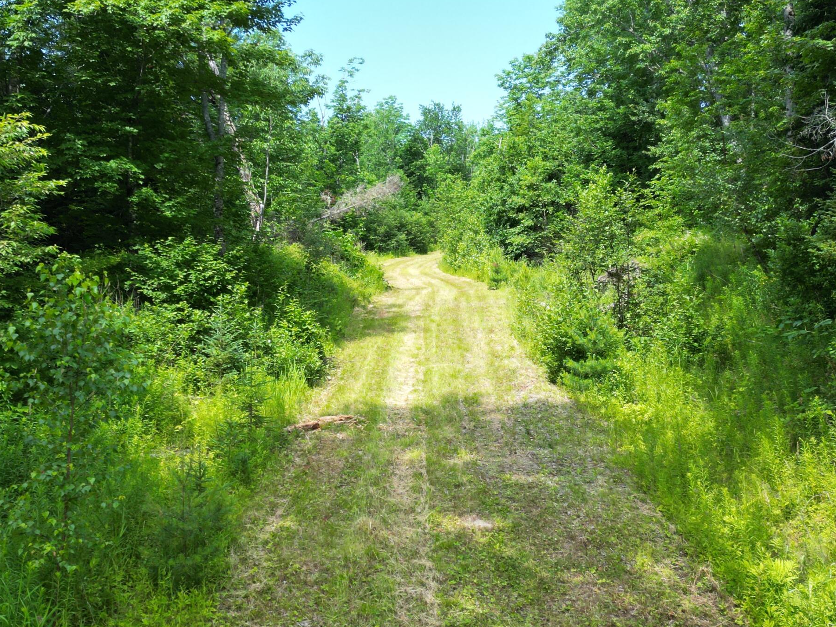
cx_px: 442
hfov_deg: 46.8
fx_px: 966
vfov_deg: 35.8
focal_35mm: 40
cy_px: 250
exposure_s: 1/725
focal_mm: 6.72
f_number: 1.7
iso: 110
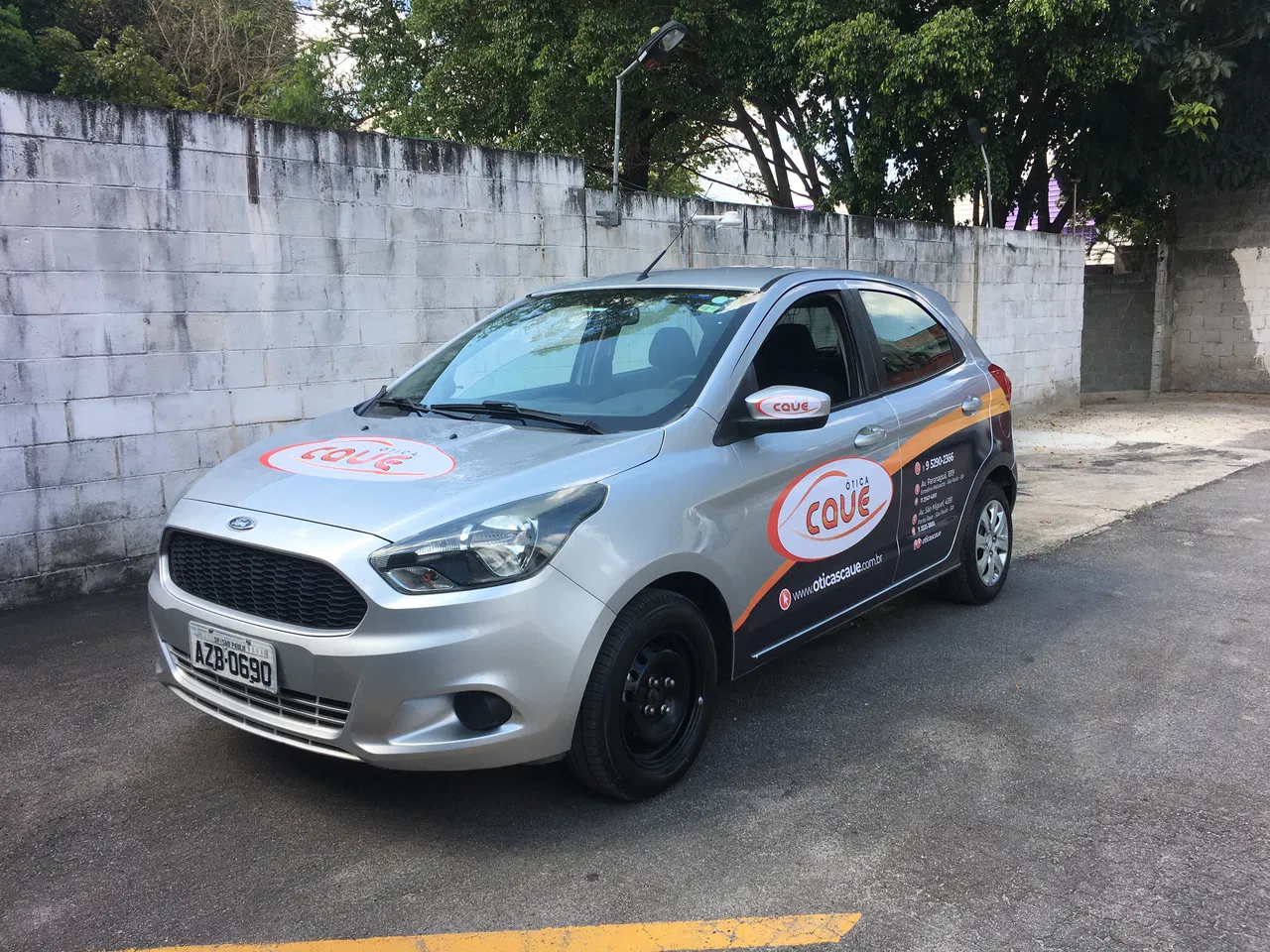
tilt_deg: -7.8
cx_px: 635
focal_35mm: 29
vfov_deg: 48.2
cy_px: 476
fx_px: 1064
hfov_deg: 61.7
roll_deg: +1.0
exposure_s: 1/527
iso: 25
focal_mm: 4.15
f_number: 2.2
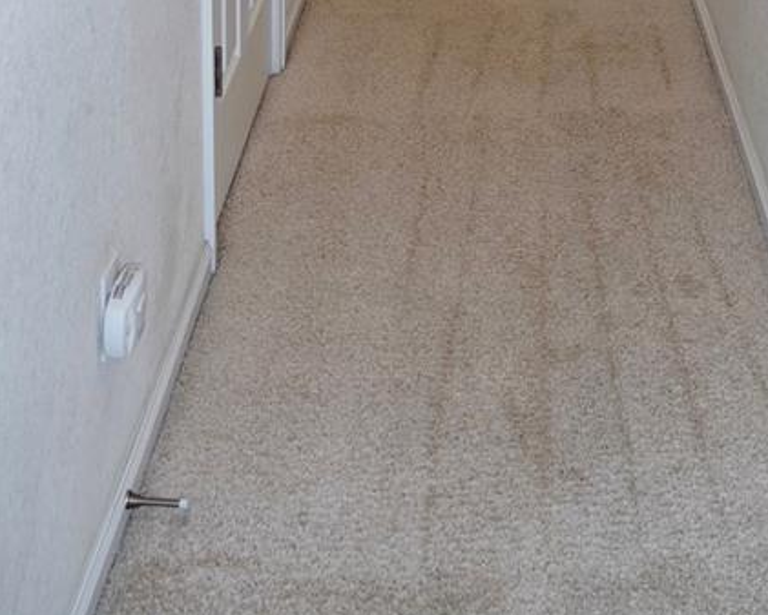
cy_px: -303
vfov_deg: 20.3
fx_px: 1478
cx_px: 534
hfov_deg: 28.9
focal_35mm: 65
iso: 320
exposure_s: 1/60
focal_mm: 18
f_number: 5
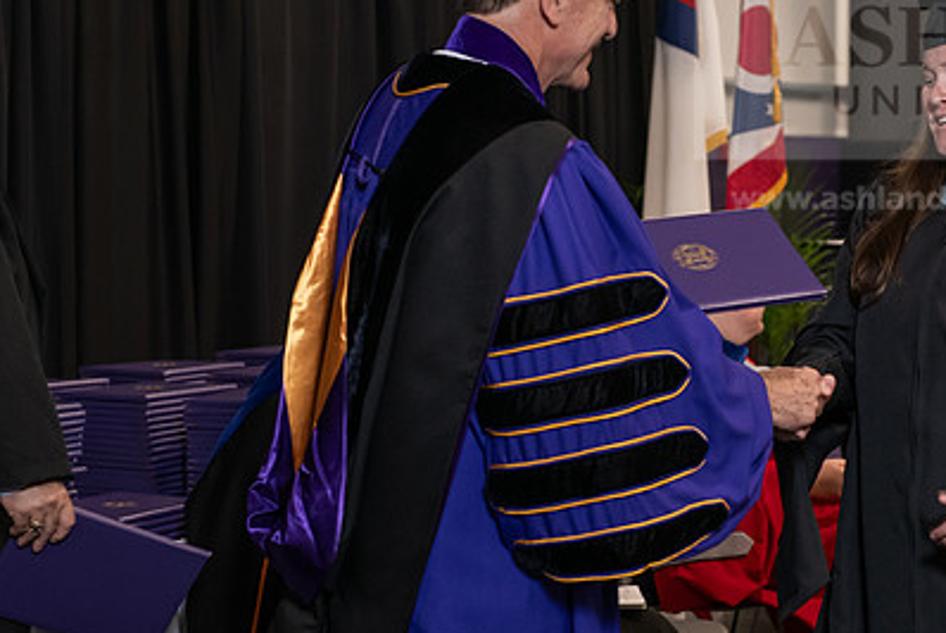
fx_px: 2682
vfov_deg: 13.4
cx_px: 623
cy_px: 249
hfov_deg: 19.9
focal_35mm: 102
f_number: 5
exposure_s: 1/125
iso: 2000
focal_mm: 70
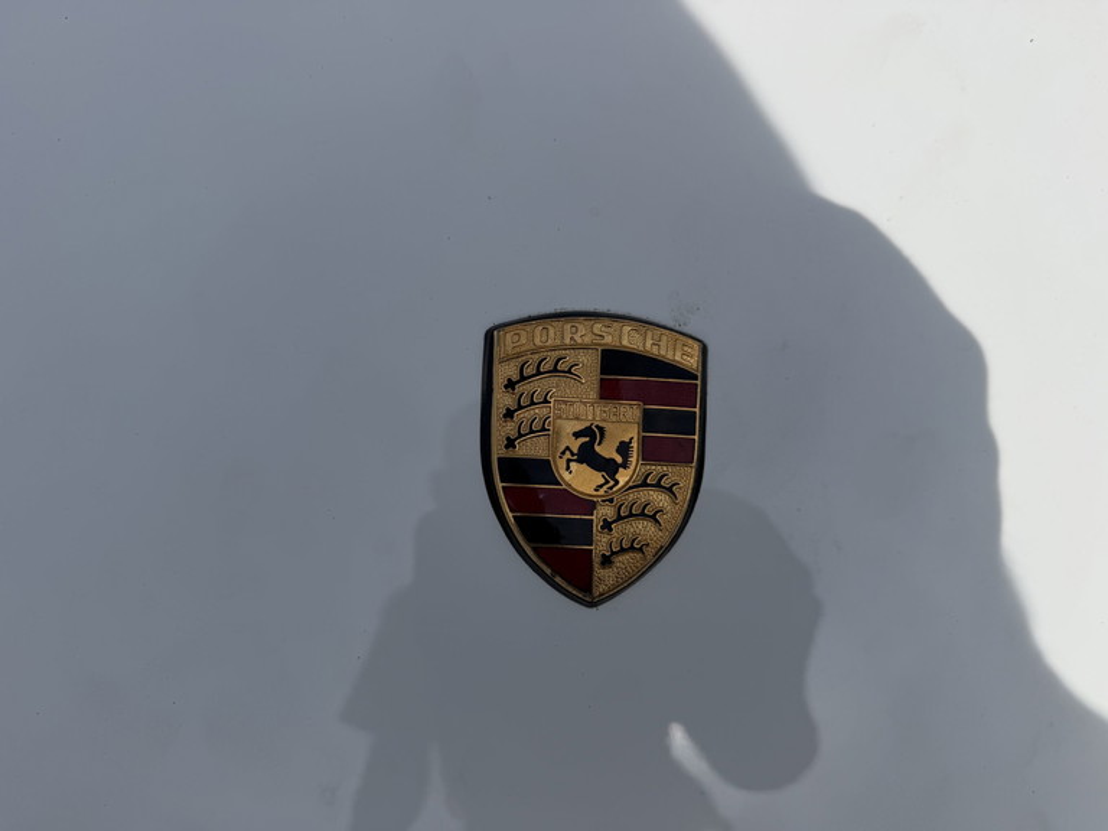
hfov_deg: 71.6
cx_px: 554
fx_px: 768
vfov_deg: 56.8
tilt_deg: -50.9
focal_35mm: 24
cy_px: 416
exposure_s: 1/10309
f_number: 1.78
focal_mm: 6.76
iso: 100
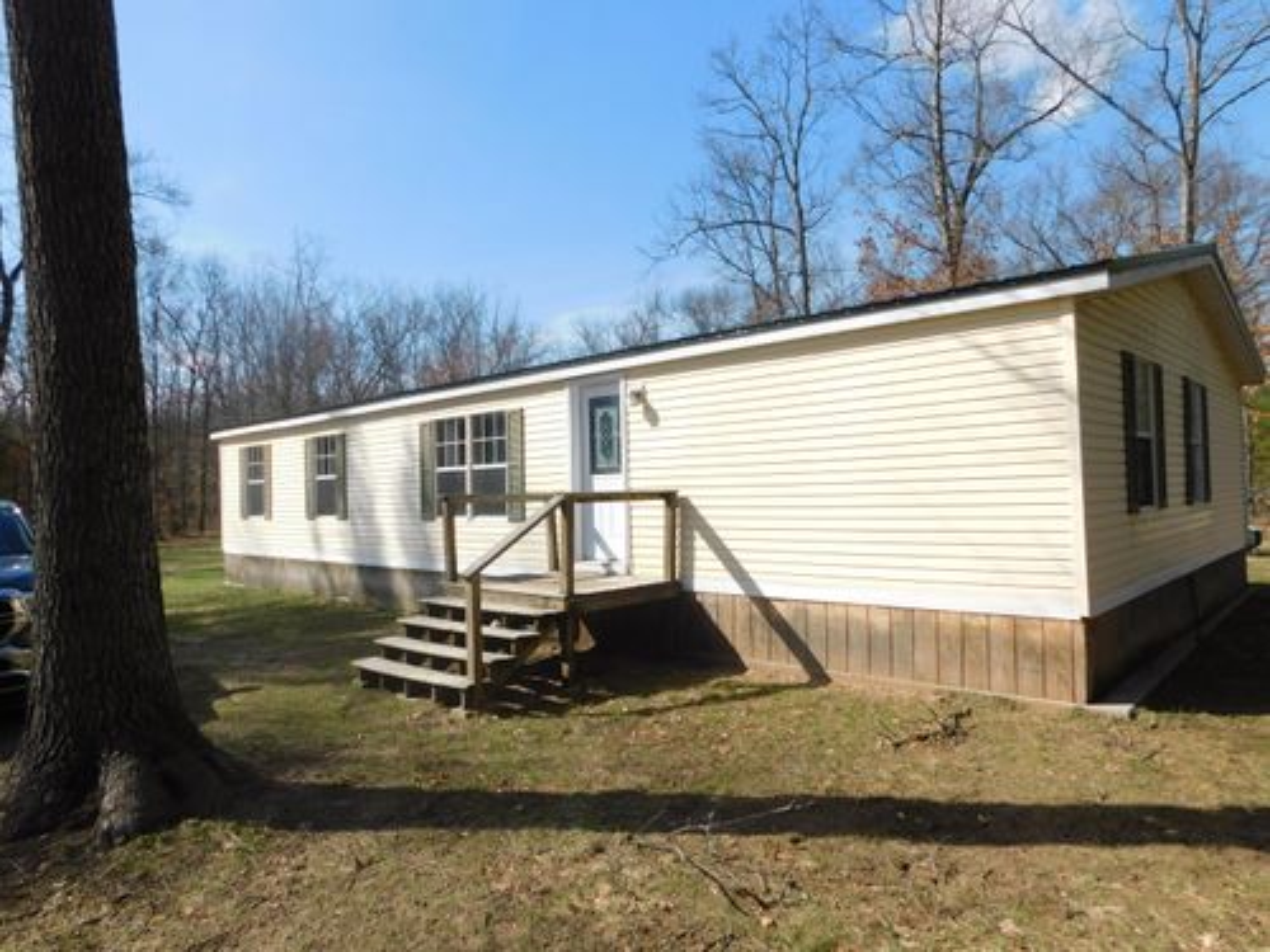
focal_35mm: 23
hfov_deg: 73.9
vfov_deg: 58.9
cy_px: 476
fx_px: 844
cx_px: 635
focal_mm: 4
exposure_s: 1/1250
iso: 125
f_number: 3
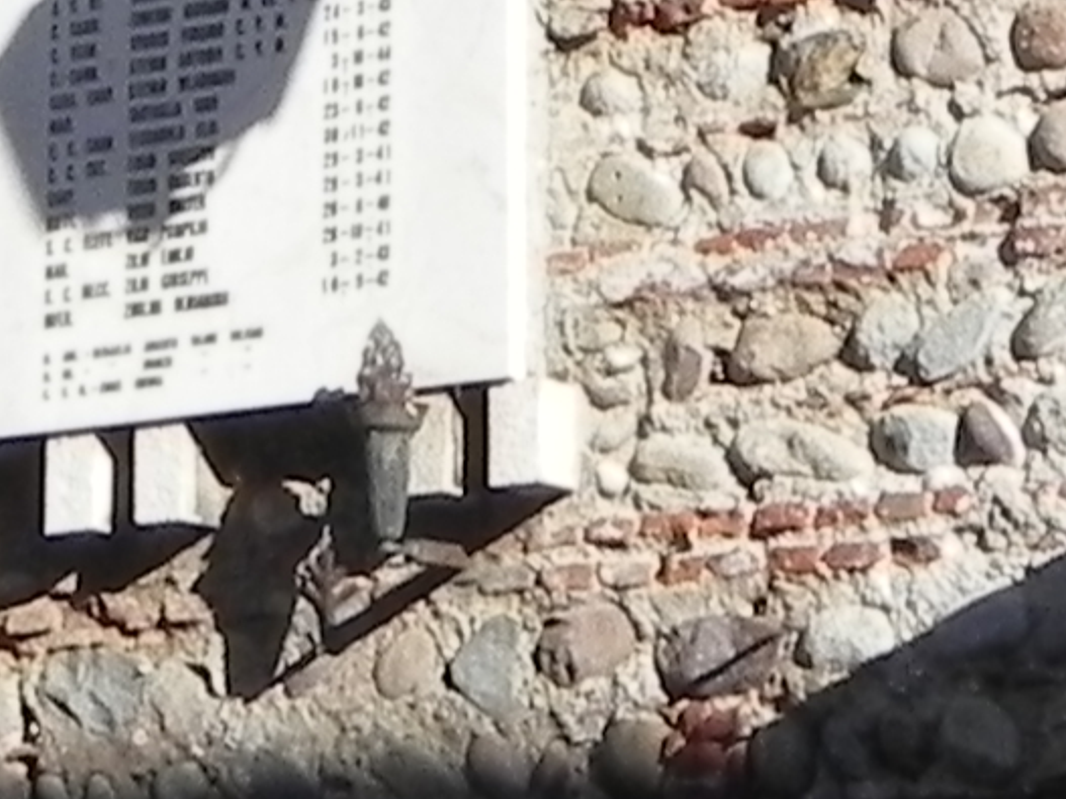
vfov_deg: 8.1
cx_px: 607
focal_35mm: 180
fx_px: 5542
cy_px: -245
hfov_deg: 11.0
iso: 160
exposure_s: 1/327
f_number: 7.1
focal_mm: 4.6
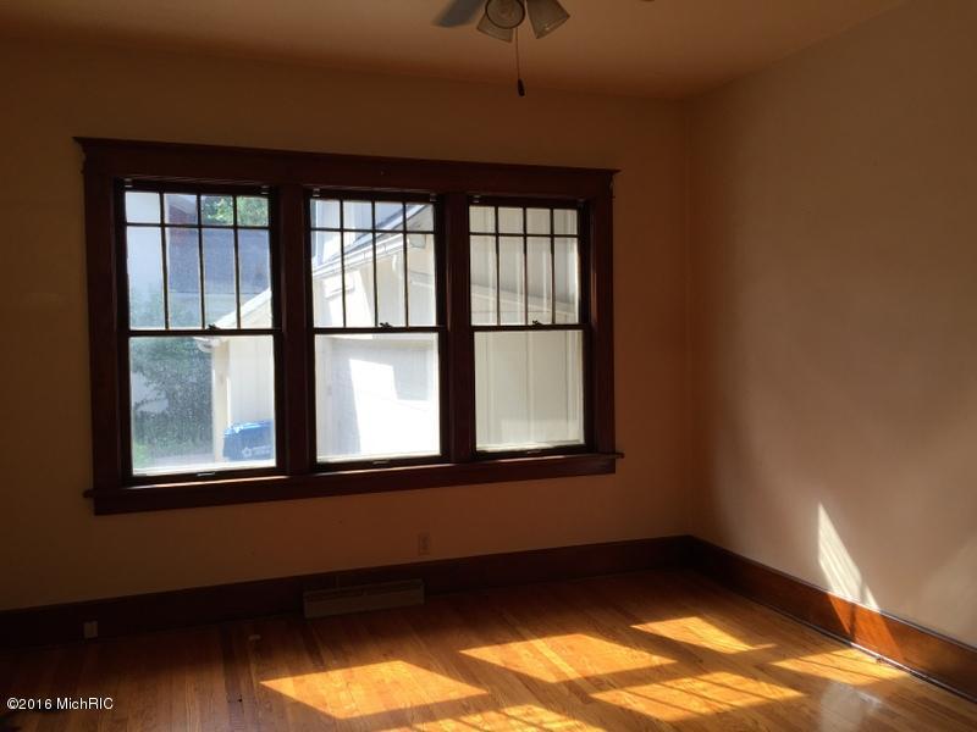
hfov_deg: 61.7
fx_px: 818
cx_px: 488
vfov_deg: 48.2
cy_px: 366
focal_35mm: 29
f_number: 2.2
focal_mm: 4.15
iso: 32
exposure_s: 1/253
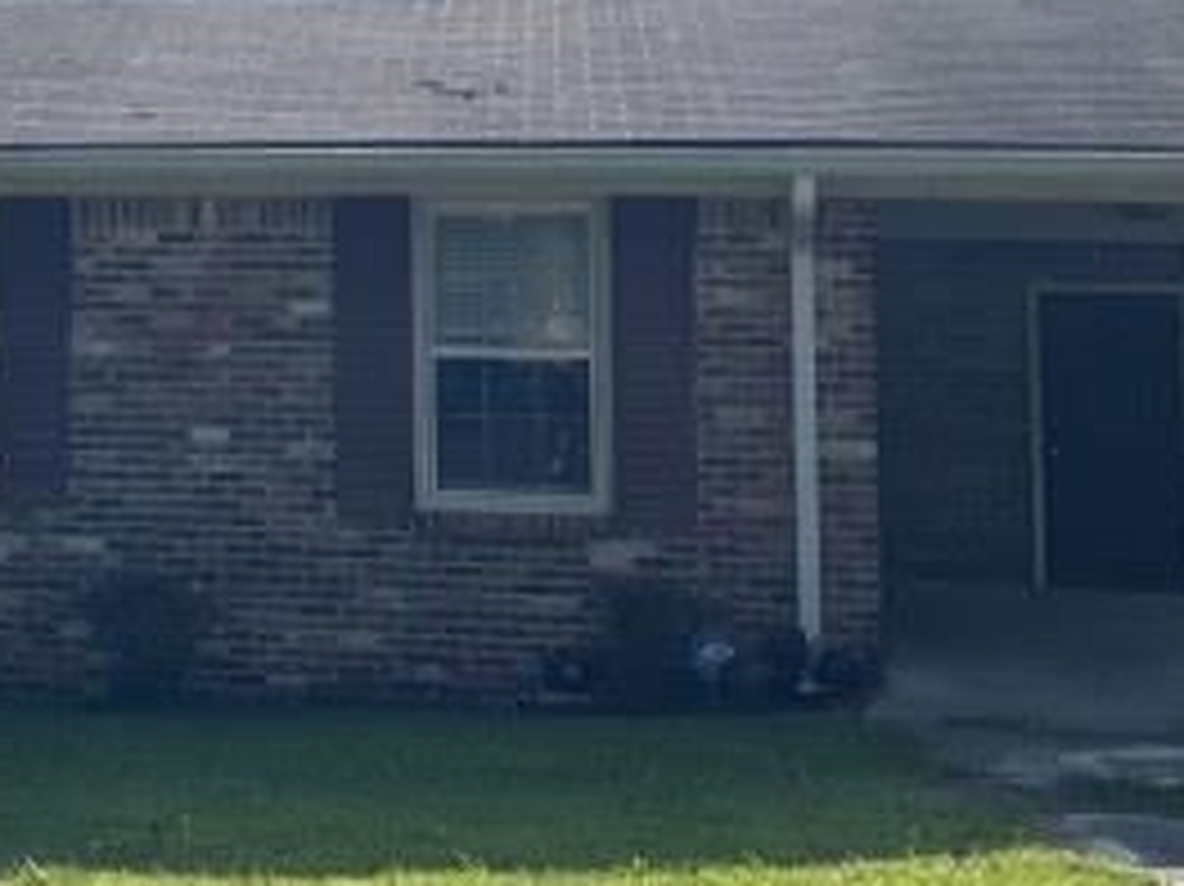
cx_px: -131
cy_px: 112
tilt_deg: +0.3
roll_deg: +0.5
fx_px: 2701
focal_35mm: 79
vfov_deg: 18.4
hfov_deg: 23.2
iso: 50
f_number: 1.5
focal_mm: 5.7
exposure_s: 1/5076
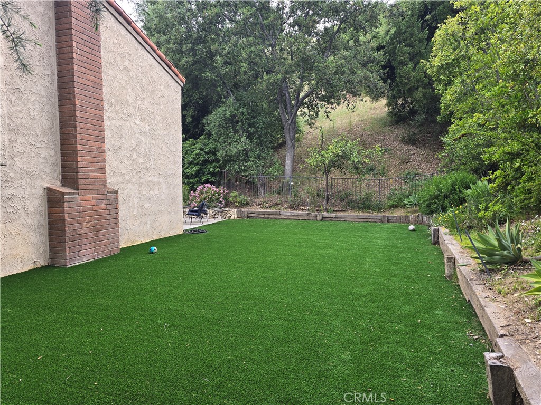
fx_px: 359
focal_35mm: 23
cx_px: 270
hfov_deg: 73.9
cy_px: 202
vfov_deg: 58.9
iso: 40
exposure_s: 1/180
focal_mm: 6.3
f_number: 1.7
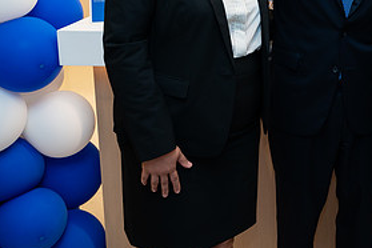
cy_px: 1
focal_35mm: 65
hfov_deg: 29.7
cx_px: 334
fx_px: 672
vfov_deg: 20.3
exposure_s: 1/160
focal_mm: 29.5
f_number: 4
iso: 400
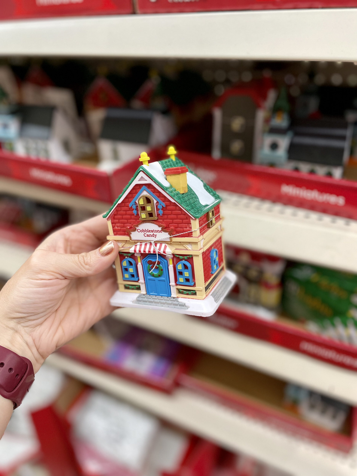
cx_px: 178
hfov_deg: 53.1
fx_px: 358
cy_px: 238
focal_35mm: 26
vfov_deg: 67.3
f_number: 1.6
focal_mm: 4.2
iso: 125
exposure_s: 1/60
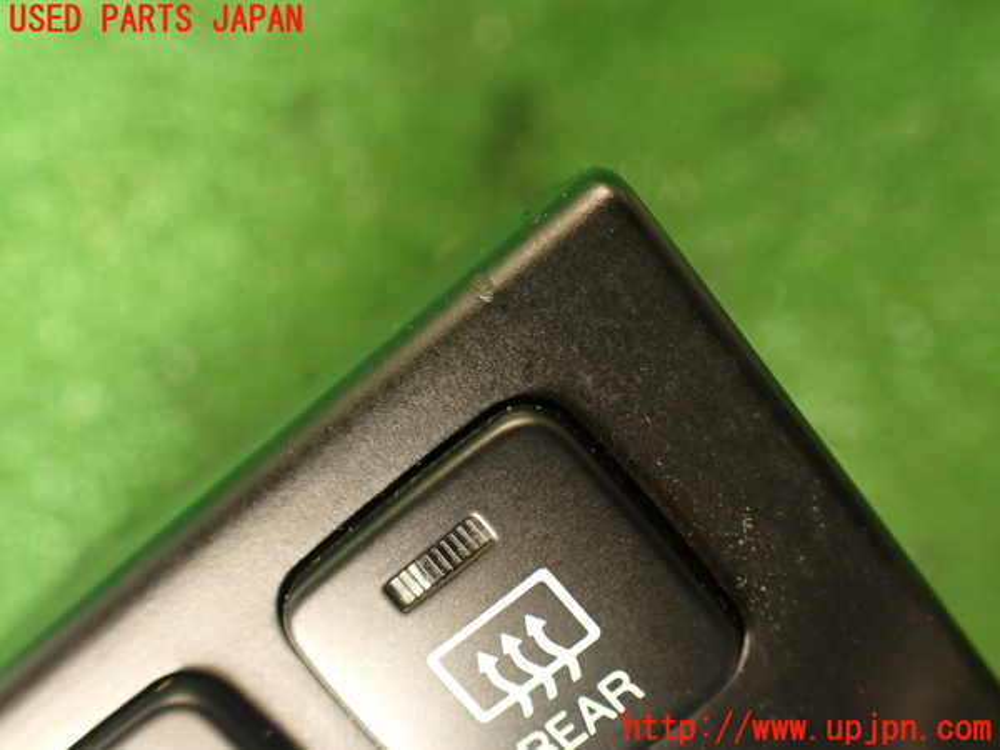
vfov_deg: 44.2
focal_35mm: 32
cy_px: 375
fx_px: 924
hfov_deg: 56.8
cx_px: 500
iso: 200
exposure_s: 1/30
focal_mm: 5.79
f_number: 2.4
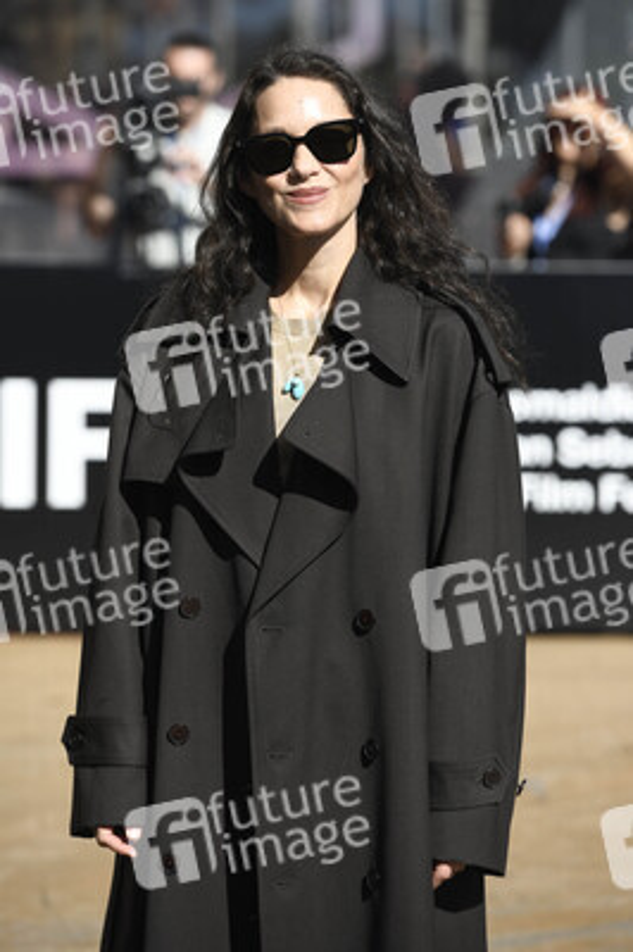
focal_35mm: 170
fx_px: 4491
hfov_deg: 8.1
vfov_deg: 12.1
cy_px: 476
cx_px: 316
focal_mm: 170
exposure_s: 1/1000
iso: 160
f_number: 5.6
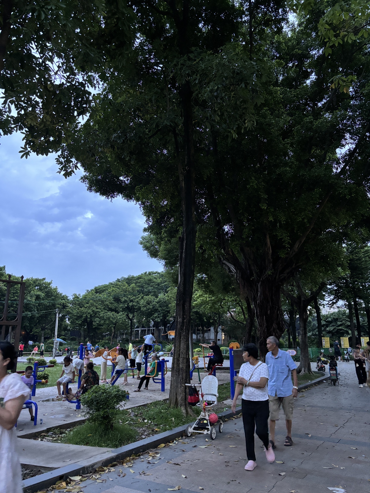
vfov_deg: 67.3
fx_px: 371
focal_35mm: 26
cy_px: 246
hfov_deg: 53.1
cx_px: 185
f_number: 1.6
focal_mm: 5.96
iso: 640
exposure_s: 1/32
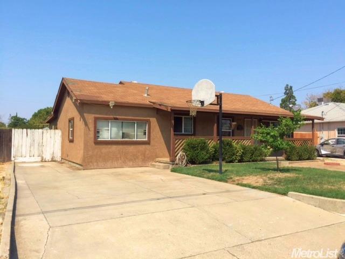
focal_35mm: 29
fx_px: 289
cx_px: 172
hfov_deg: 61.7
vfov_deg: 48.2
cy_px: 130
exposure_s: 1/2475
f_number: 2.2
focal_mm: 4.15
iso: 32
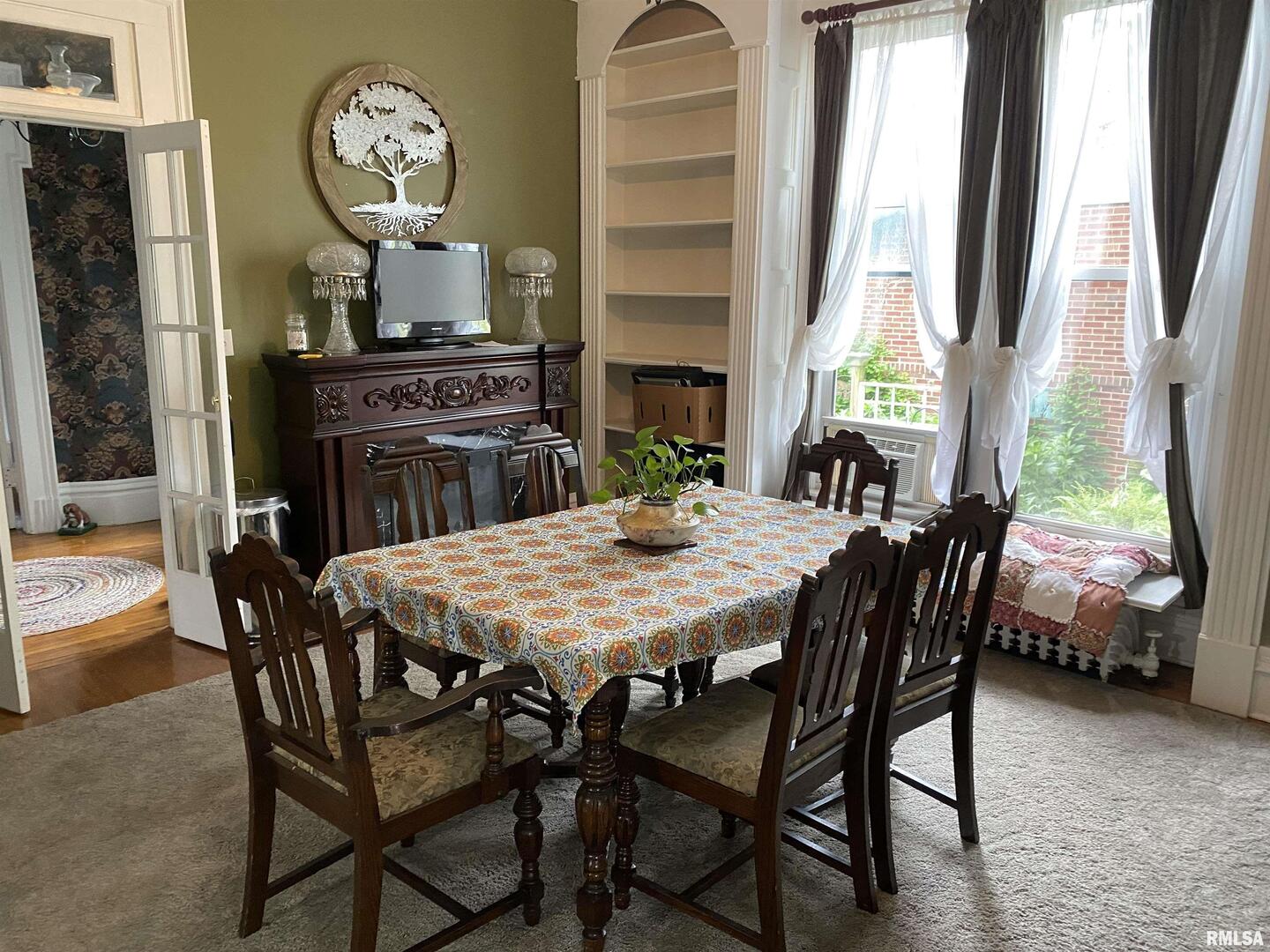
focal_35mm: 26
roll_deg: -0.5
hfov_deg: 67.3
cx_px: 635
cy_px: 476
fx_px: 954
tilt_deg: -9.3
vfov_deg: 53.1
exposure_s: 1/60
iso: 200
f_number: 1.8
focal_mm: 4.25
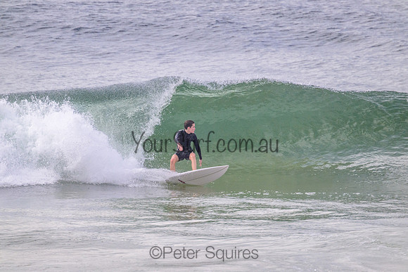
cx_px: 204
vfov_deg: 1.7
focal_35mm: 800
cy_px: 136
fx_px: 9068
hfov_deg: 2.6
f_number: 11
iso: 2000
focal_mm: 800
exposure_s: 1/2000
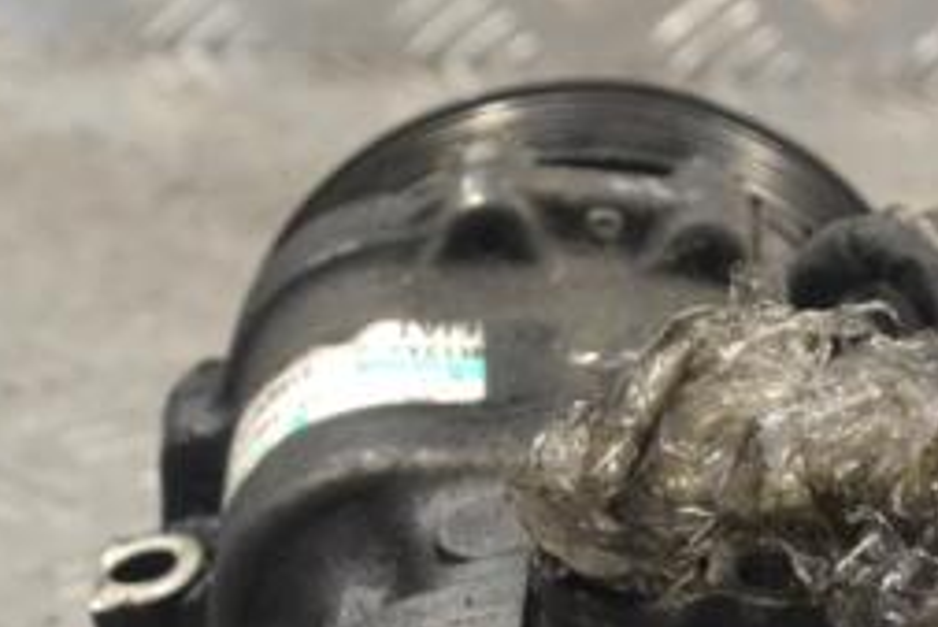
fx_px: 4640
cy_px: 735
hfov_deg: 11.5
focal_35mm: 178
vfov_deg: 7.7
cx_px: 649
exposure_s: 1/250
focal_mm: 50
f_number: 8
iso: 3200
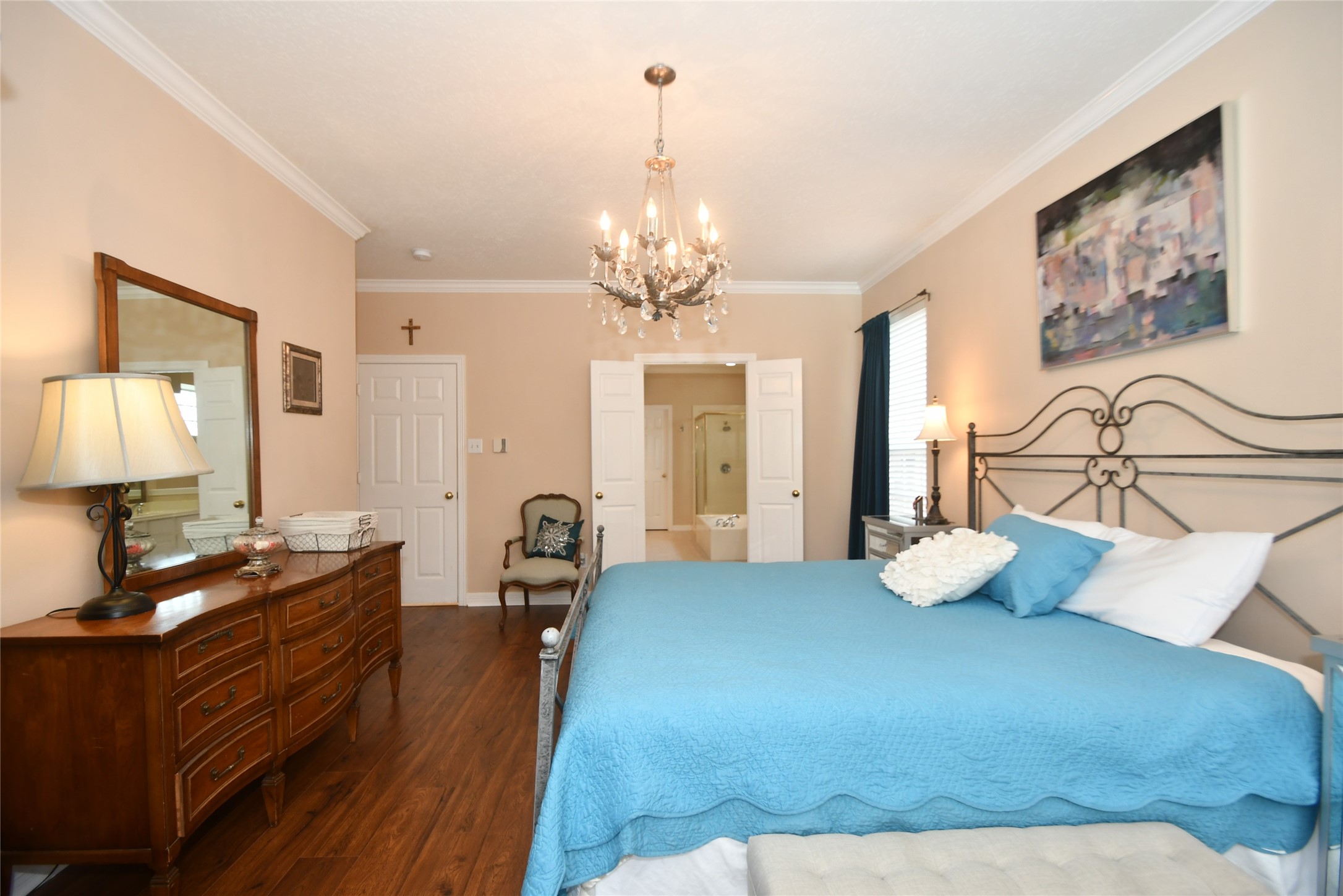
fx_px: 560
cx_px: 672
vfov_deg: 77.3
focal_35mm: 15
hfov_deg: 100.4
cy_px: 448
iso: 400
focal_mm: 10
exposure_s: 1/80
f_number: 3.5
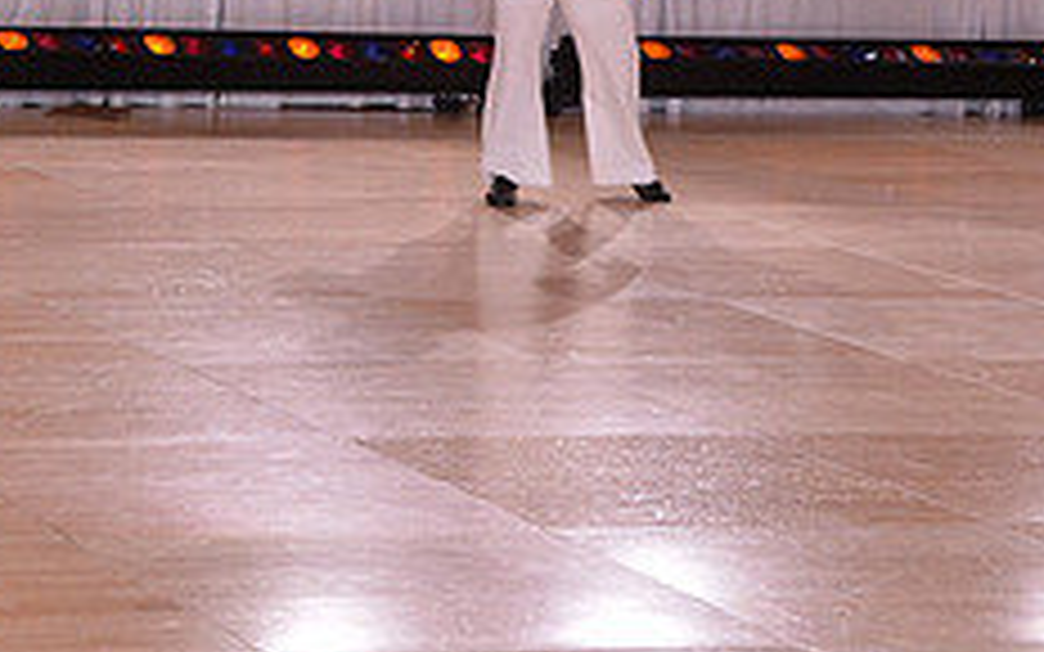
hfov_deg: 14.6
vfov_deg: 9.2
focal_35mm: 140
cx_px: -94
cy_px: -137
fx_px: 3983
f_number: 5.6
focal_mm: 55
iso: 2000
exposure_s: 1/250
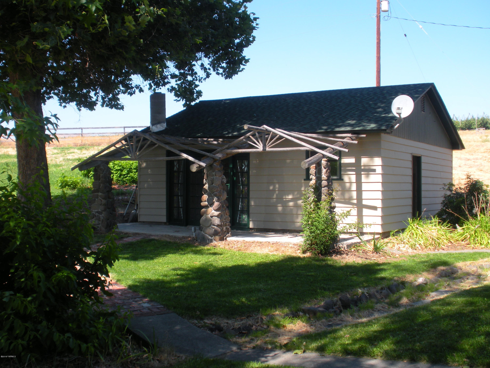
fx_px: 623
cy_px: 184
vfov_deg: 32.9
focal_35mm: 44
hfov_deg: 42.9
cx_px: 245
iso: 64
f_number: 4
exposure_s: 1/201
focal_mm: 7.7
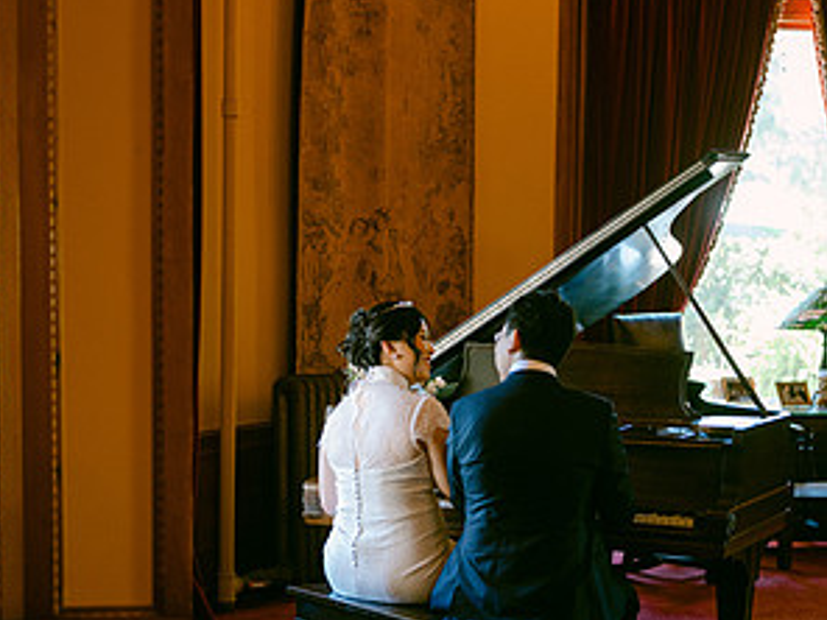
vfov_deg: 20.1
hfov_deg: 26.7
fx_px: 1744
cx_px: 411
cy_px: 388
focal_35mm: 73
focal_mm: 50
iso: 560
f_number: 1.8
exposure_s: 1/125
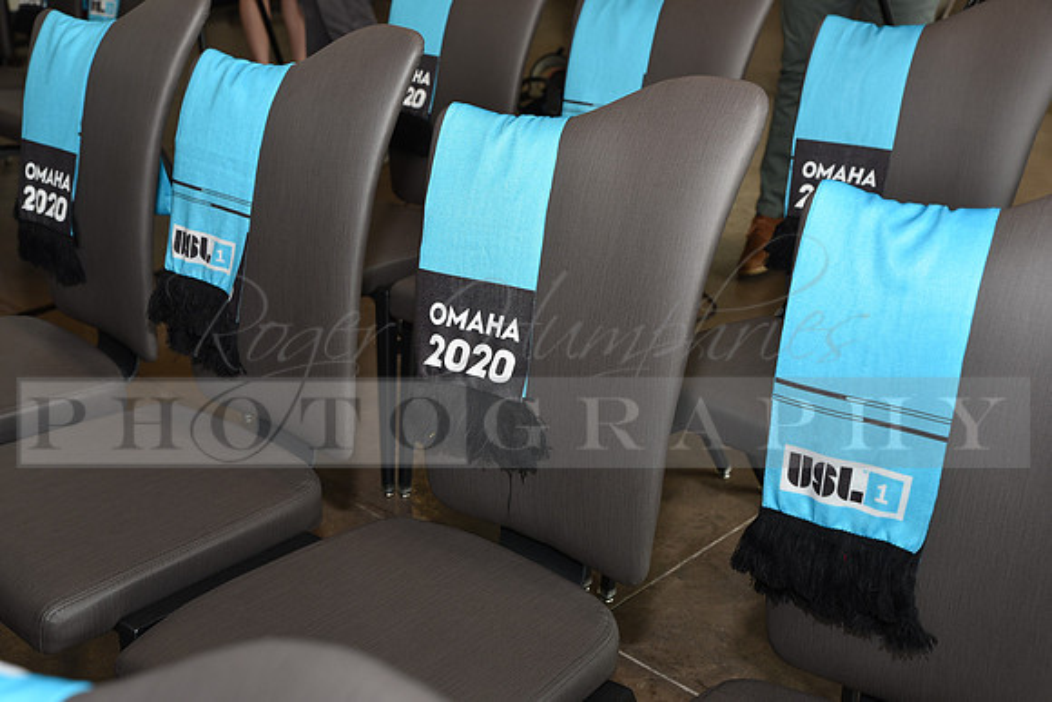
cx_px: 526
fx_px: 1228
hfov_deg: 46.4
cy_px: 351
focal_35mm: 42
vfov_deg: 31.9
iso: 400
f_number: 5.6
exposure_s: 1/60
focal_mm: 42
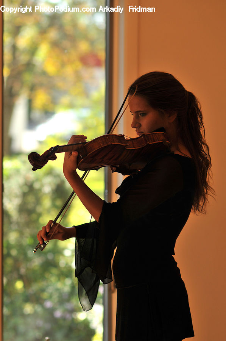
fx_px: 1205
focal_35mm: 128
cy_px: 170
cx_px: 113
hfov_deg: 10.7
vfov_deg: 16.1
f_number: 2.8
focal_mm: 85
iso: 250
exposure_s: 1/400
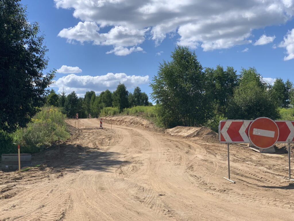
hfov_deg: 36.8
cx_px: 147
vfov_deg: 28.0
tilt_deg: +2.7
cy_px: 110
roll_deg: +1.2
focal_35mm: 52
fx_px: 442
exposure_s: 1/1776
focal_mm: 6
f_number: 2.4
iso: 16
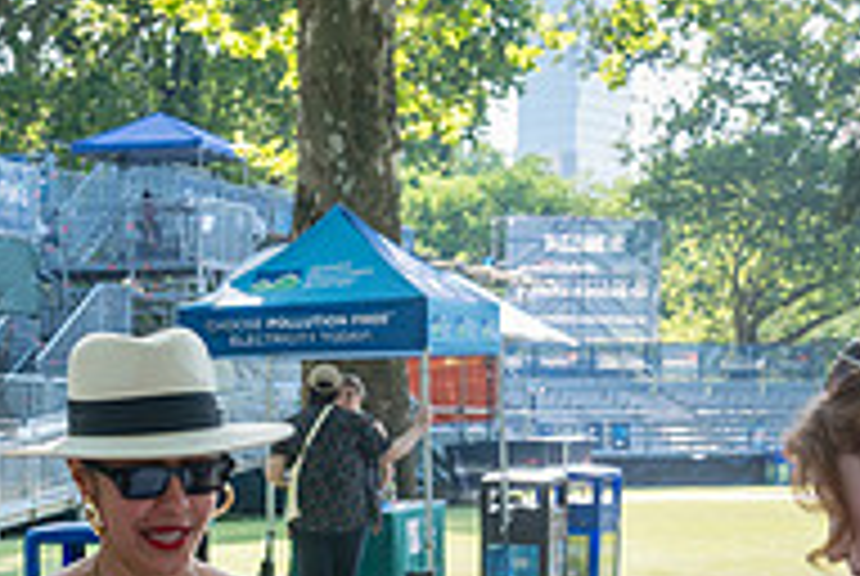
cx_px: -14
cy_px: 796
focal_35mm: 106
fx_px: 2536
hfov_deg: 18.7
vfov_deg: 12.5
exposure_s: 1/160
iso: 160
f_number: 4.5
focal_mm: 35
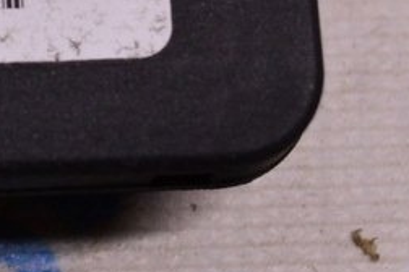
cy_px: -151
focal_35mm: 207
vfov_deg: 6.5
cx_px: -149
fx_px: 2352
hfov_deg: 9.7
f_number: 8
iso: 1600
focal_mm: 34
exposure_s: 1/100
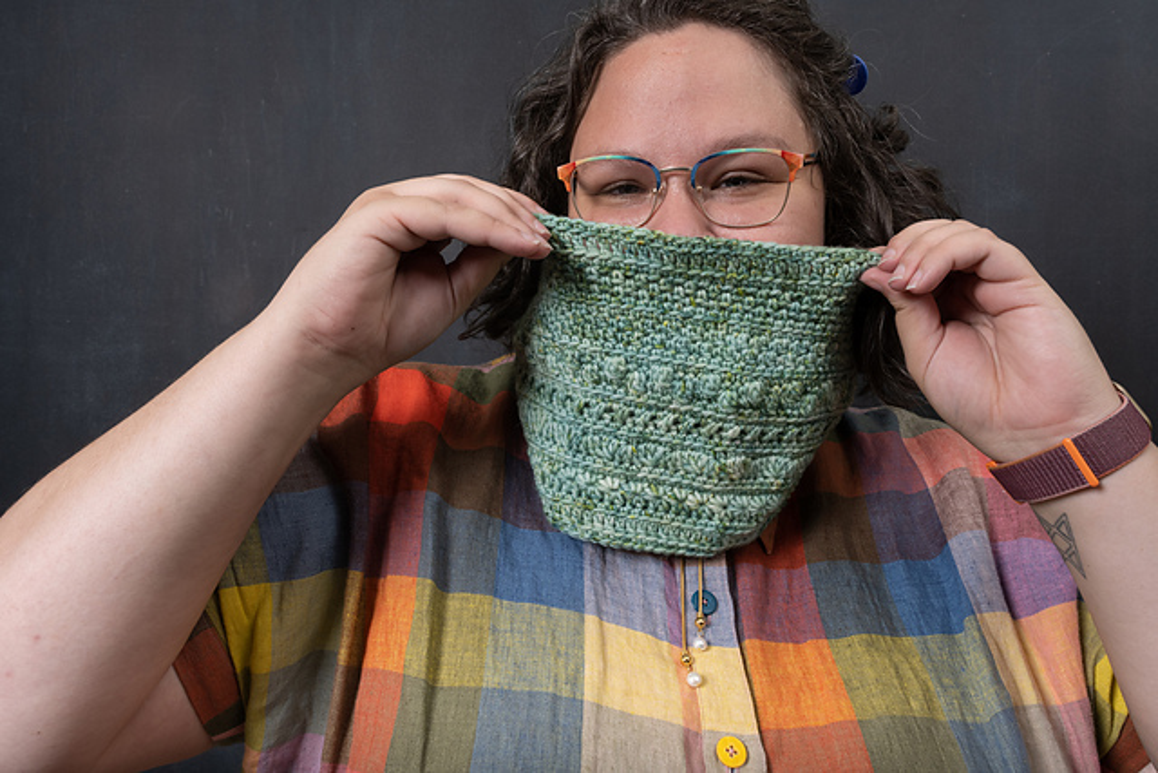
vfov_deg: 53.2
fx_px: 772
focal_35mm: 24
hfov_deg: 73.7
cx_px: 579
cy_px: 386
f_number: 11
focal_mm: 24
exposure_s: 1/200
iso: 400
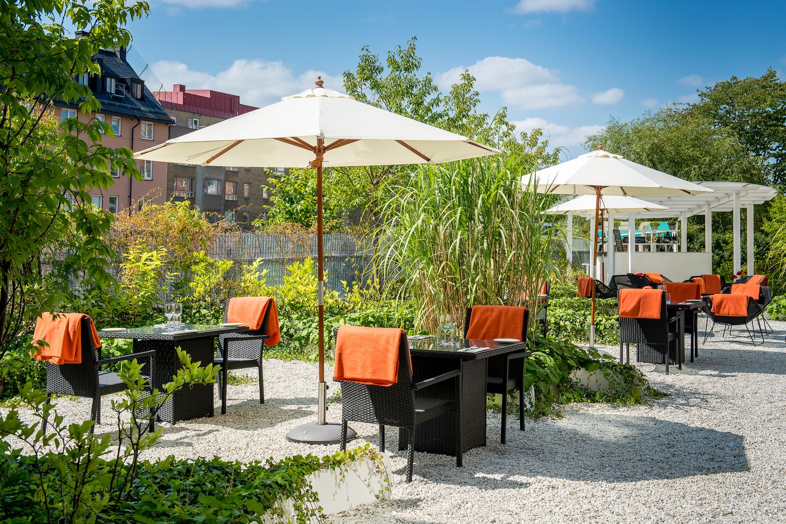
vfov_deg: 30.5
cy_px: 262
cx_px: 393
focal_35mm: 44
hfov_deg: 44.5
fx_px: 961
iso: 100
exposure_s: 1/250
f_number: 8
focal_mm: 44
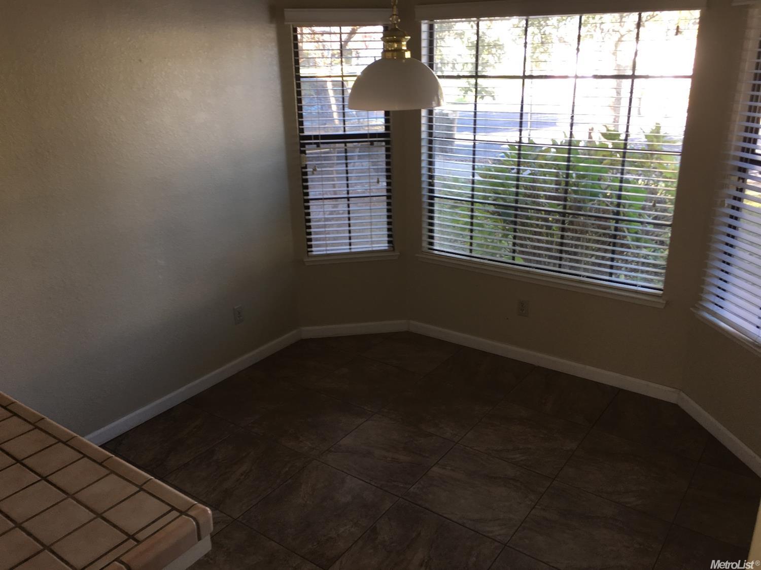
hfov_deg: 61.7
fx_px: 637
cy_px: 285
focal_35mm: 29
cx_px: 380
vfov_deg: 48.2
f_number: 2.2
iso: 25
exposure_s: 1/31
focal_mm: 4.15
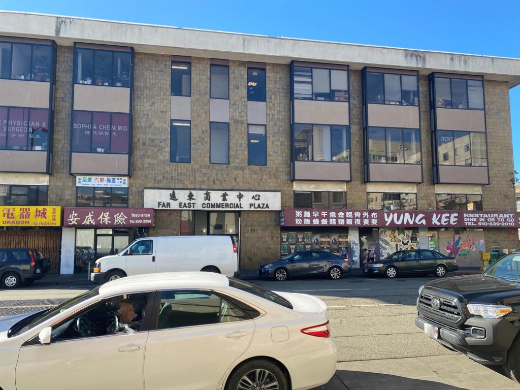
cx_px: 260
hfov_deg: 67.3
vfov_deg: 53.1
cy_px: 195
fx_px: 391
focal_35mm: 26
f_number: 1.8
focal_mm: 4.25
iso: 32
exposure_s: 1/816
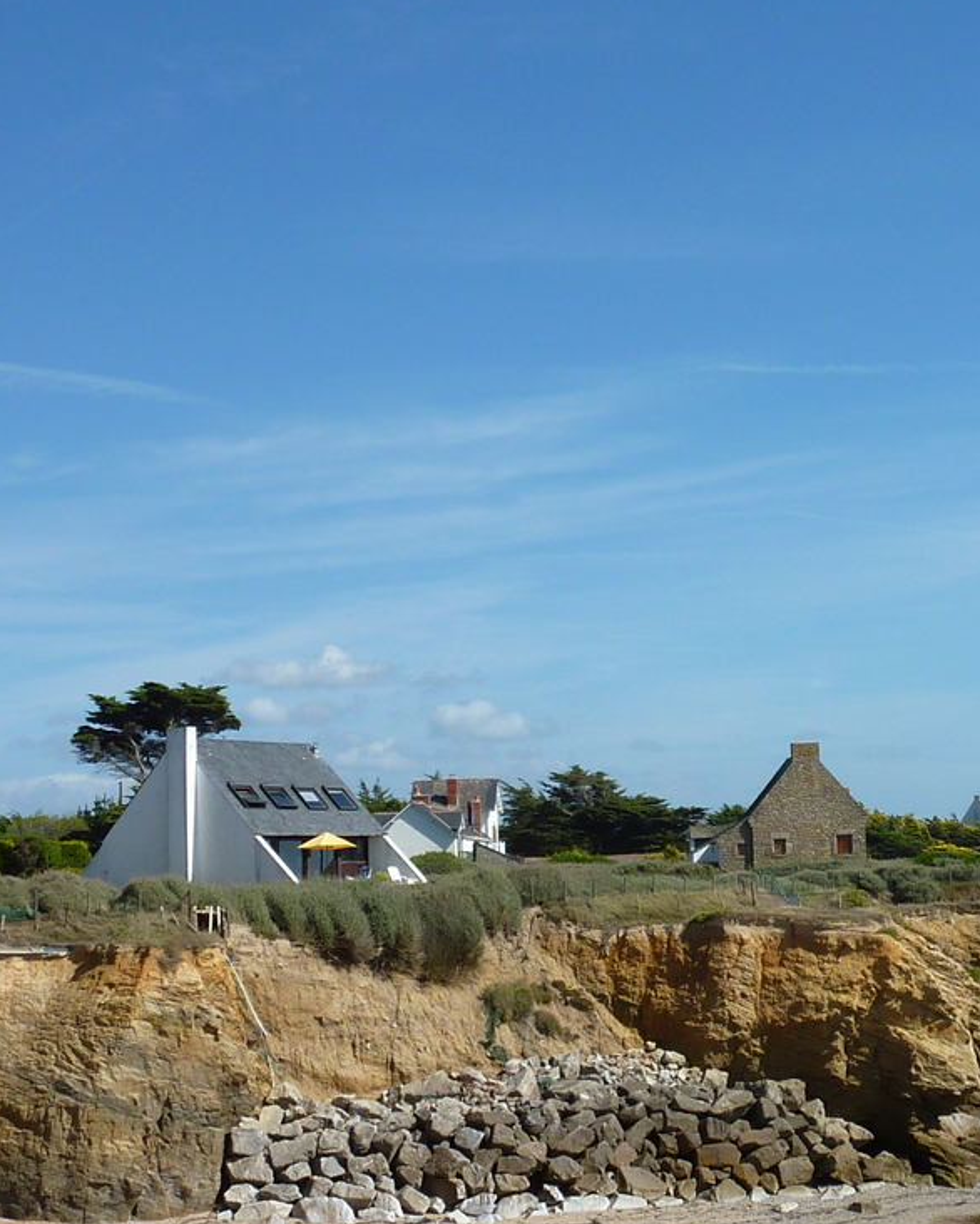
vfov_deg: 29.6
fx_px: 2319
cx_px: 691
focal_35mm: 64
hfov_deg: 23.7
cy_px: 614
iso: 80
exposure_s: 1/500
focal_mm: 5
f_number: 5.6
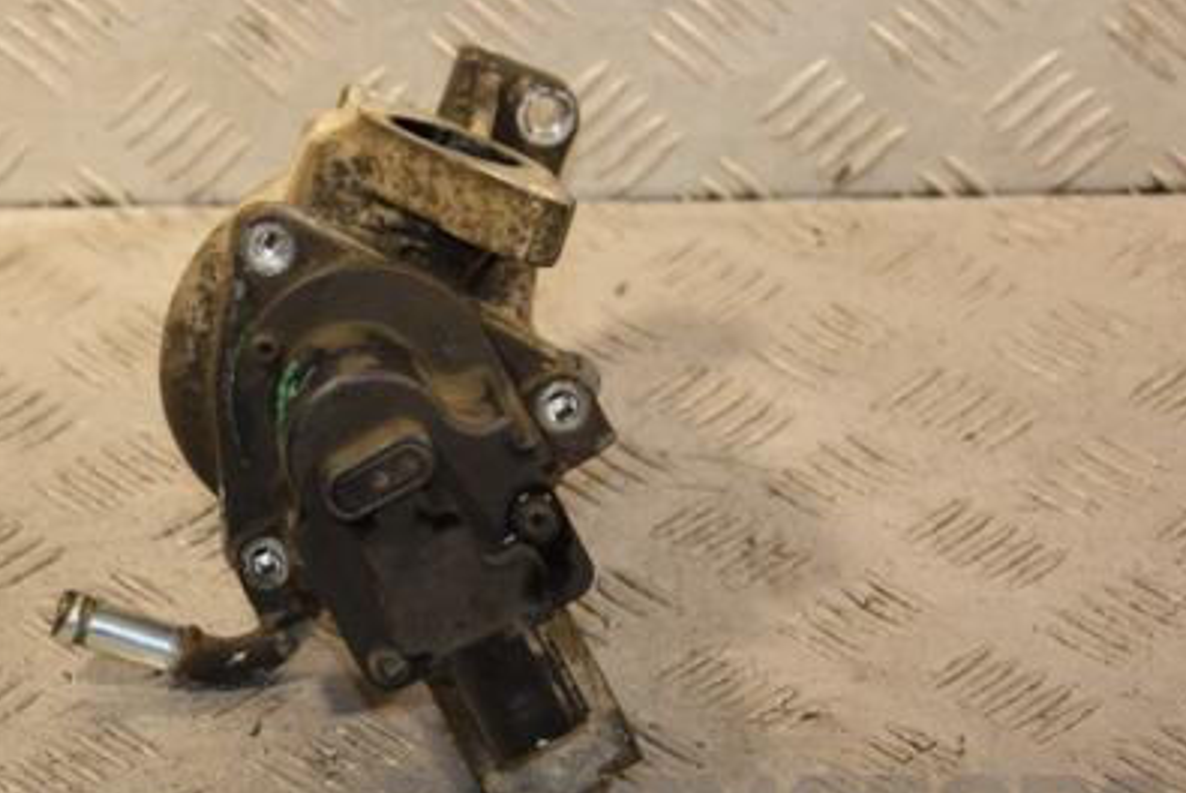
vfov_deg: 10.4
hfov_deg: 15.5
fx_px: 4352
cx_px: 324
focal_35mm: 132
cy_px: 421
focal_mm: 58
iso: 800
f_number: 5
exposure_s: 1/200
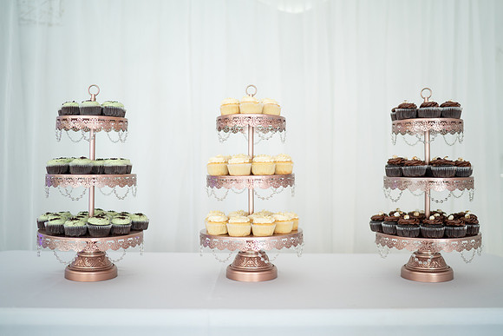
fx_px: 525
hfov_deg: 51.2
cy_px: 170
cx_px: 251
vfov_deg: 35.5
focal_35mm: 38
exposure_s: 1/200
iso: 250
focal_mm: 35
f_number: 1.4
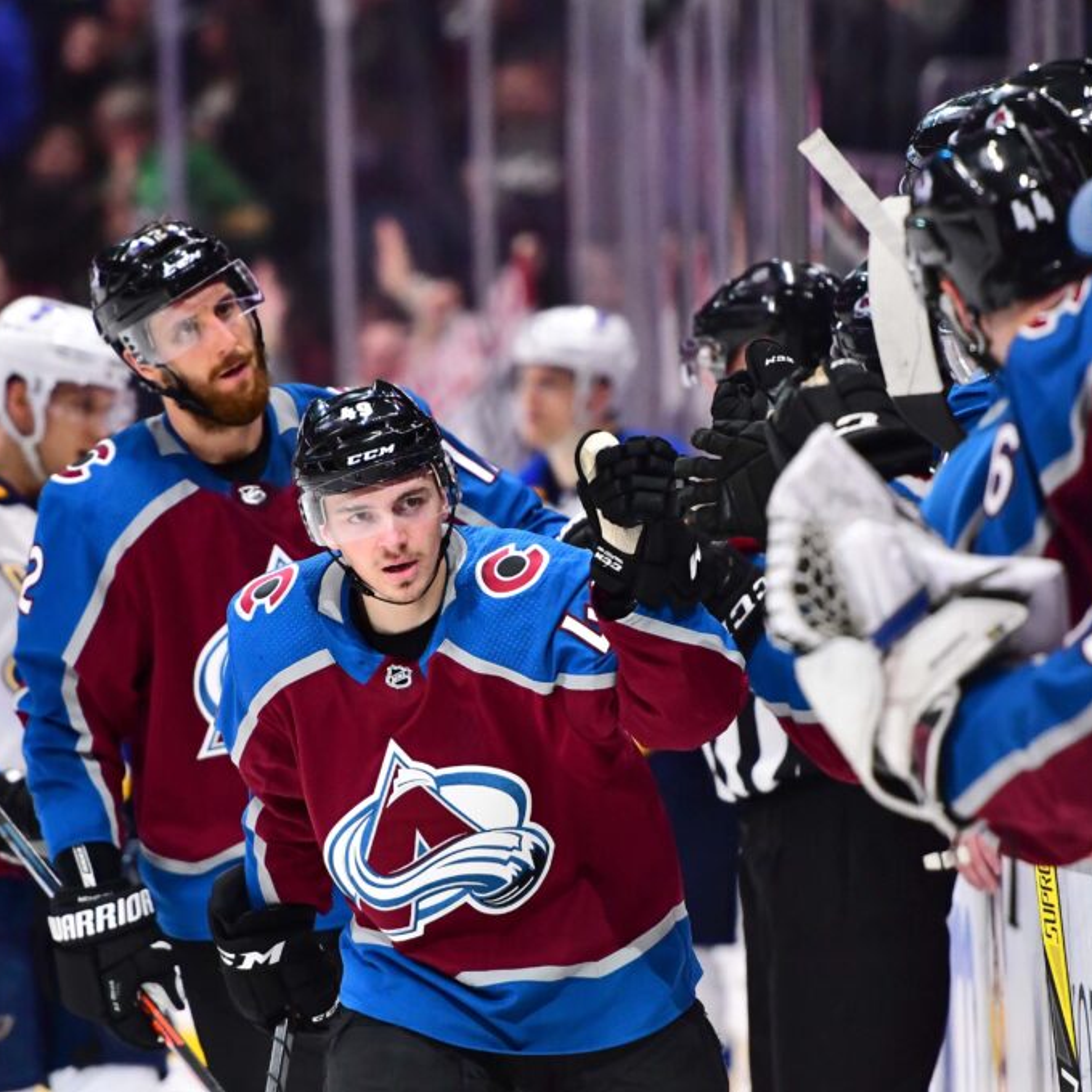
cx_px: 522
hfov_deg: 3.4
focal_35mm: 512
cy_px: 547
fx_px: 18273
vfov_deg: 3.4
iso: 2500
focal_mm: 200
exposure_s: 1/2000
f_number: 3.2
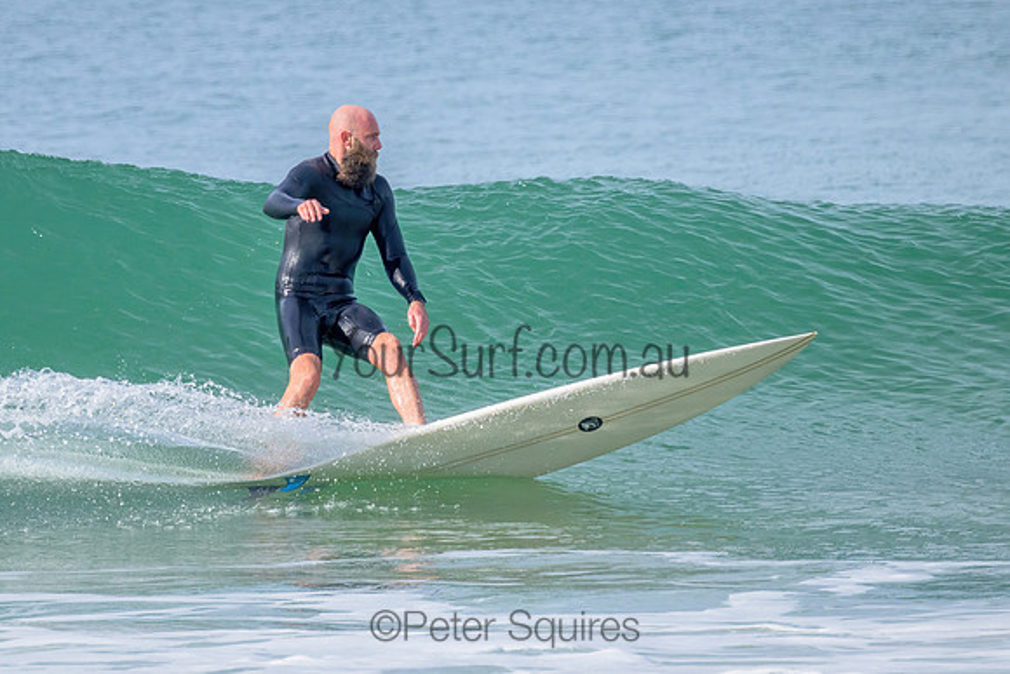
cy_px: 275
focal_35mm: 1101
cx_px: 371
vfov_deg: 1.2
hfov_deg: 1.9
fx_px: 30889
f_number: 11
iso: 1600
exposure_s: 1/2000
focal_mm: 800
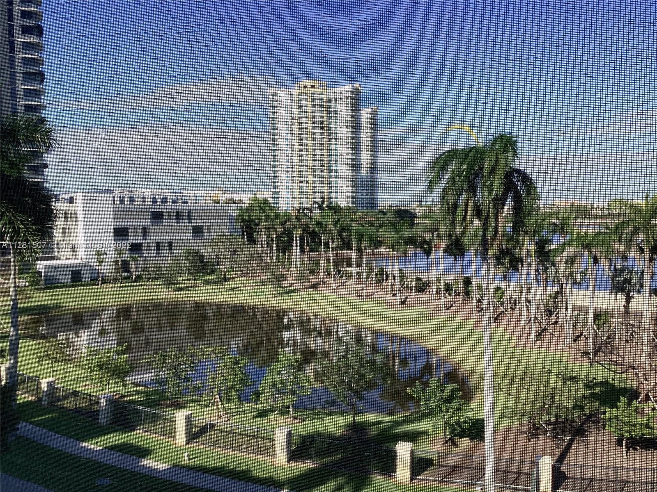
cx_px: 328
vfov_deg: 45.4
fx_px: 588
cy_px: 246
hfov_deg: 58.4
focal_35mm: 31
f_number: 2.4
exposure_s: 1/1018
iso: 25
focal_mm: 3.3
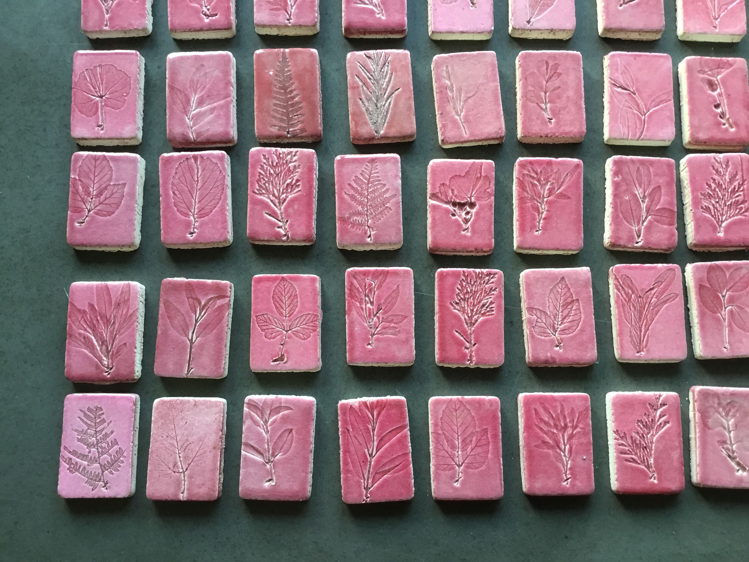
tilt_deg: -81.1
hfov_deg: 58.4
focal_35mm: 31
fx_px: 671
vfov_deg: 45.4
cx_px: 374
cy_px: 281
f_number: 2.4
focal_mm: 3.3
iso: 125
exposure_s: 1/33
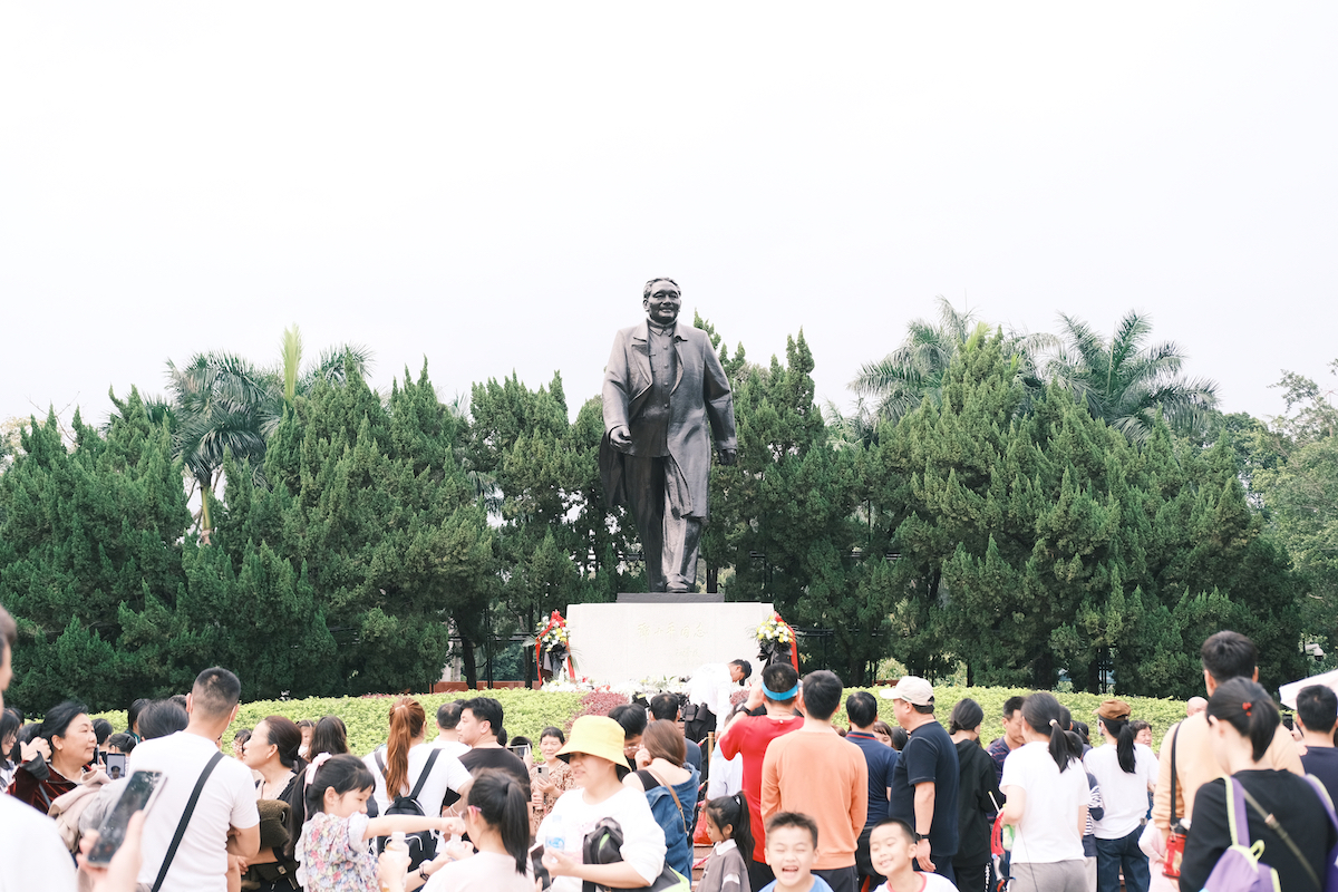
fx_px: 1970
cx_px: 669
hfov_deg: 37.5
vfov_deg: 25.5
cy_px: 446
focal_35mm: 53
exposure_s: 1/350
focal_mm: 35
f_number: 3.6
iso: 320
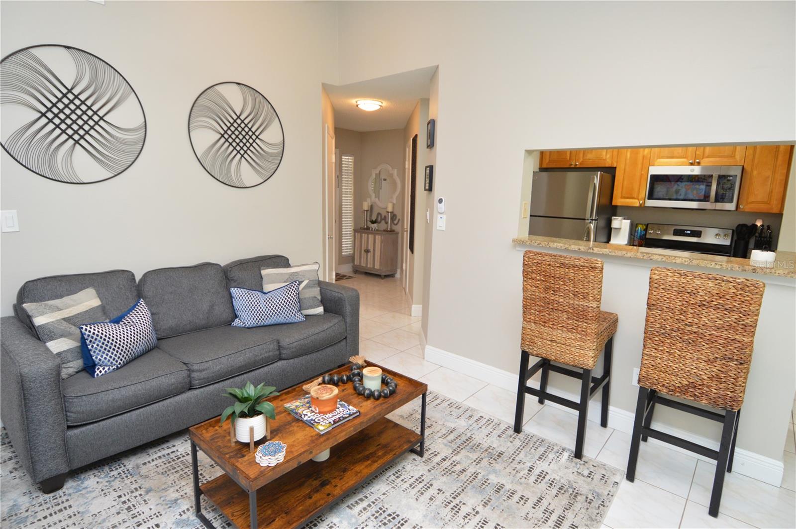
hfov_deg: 90.1
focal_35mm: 18
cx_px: 398
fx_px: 398
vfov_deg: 67.3
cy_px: 264
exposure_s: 1/60
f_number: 4
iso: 560
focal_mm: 12
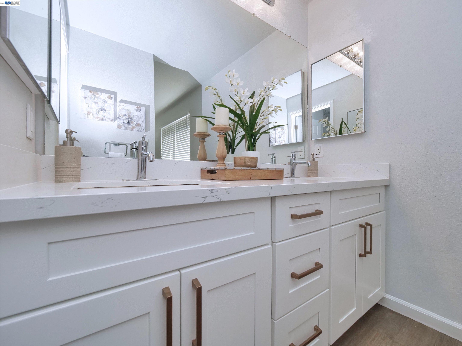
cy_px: 173
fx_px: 187
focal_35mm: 14
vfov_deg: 85.7
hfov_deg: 102.1
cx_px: 231
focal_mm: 7
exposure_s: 1/160
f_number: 5.6
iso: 800
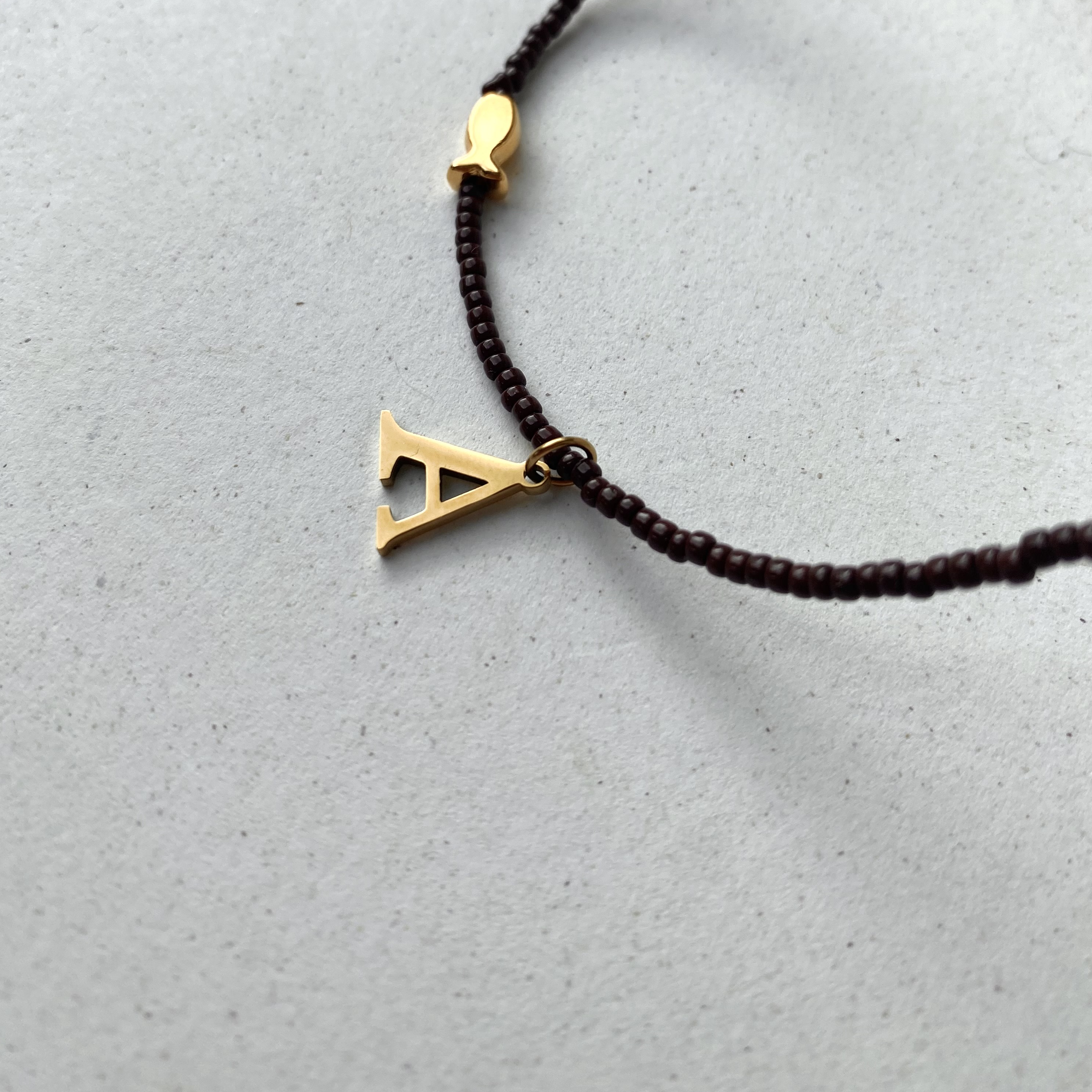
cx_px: 538
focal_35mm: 30
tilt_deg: -59.6
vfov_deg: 53.2
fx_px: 1071
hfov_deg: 54.0
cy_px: 379
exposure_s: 1/546
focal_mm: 4.25
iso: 32
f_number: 1.8
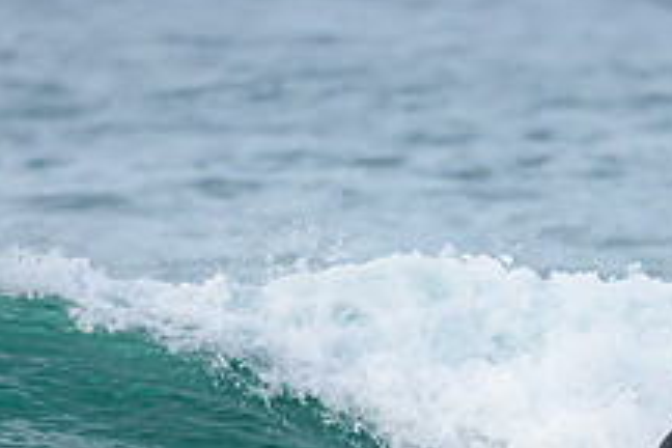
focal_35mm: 2145
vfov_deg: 0.6
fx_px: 40037
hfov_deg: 1.0
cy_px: 537
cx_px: 398
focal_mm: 800
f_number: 6.3
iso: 900
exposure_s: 1/2000
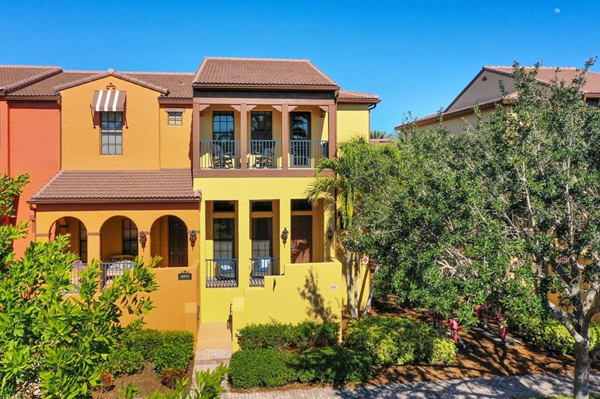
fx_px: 483
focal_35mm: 29
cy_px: 196
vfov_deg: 44.9
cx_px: 295
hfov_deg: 63.7
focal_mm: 10.26
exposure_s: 1/640
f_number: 6.3
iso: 100
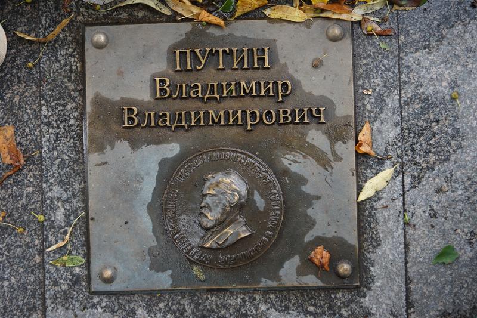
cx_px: 238
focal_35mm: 45
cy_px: 159
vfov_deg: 29.9
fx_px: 596
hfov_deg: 43.6
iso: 320
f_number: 4.5
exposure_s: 1/160
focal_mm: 30
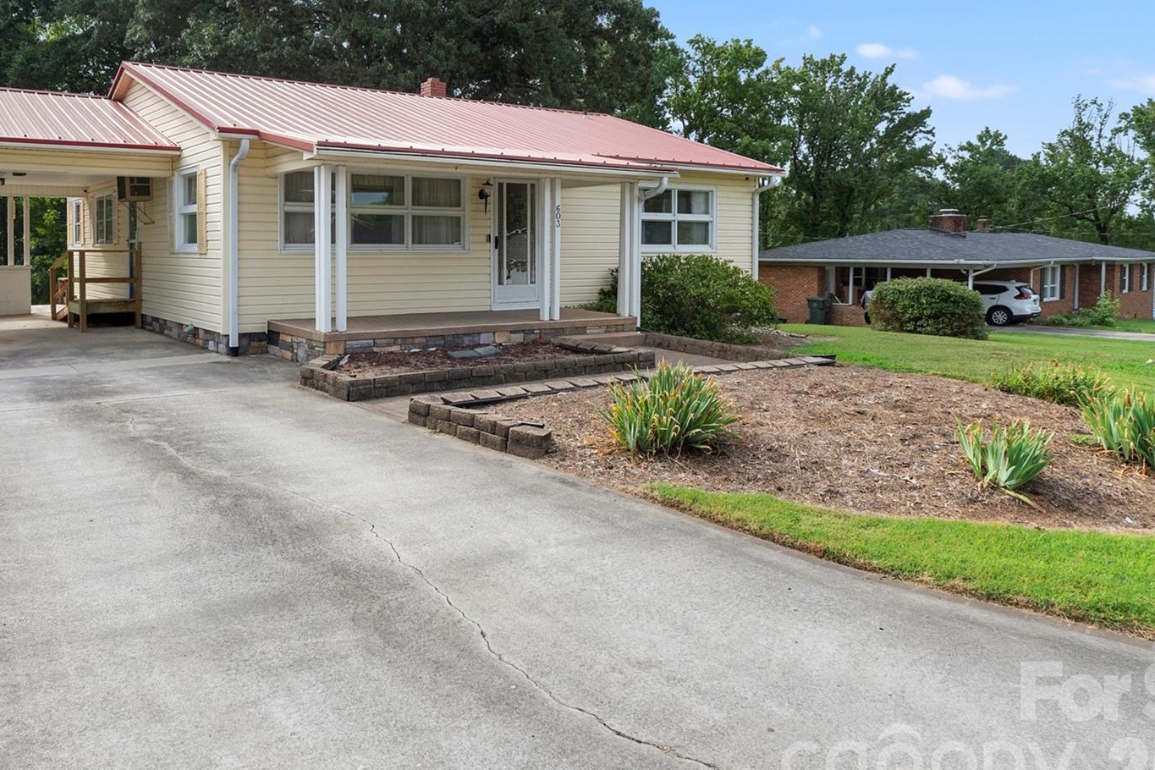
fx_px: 902
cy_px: 250
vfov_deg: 45.4
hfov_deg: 64.2
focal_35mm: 28
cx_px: 424
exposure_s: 1/250
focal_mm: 12.5
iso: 250
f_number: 9
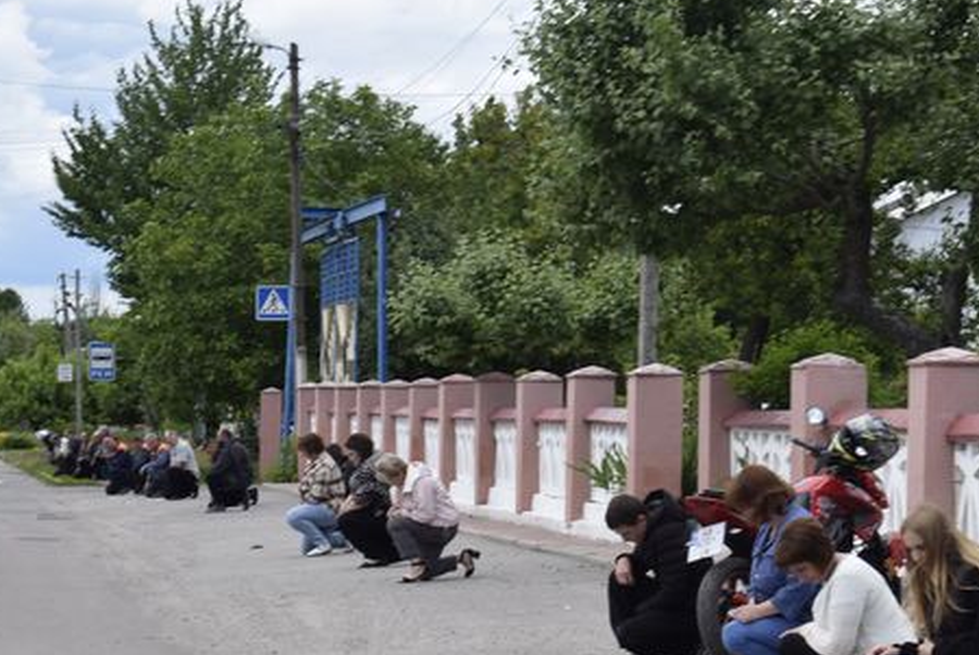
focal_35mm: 130
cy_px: 510
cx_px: 661
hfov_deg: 15.7
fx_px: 3539
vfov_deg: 10.5
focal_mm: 52
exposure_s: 1/320
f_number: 9
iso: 200
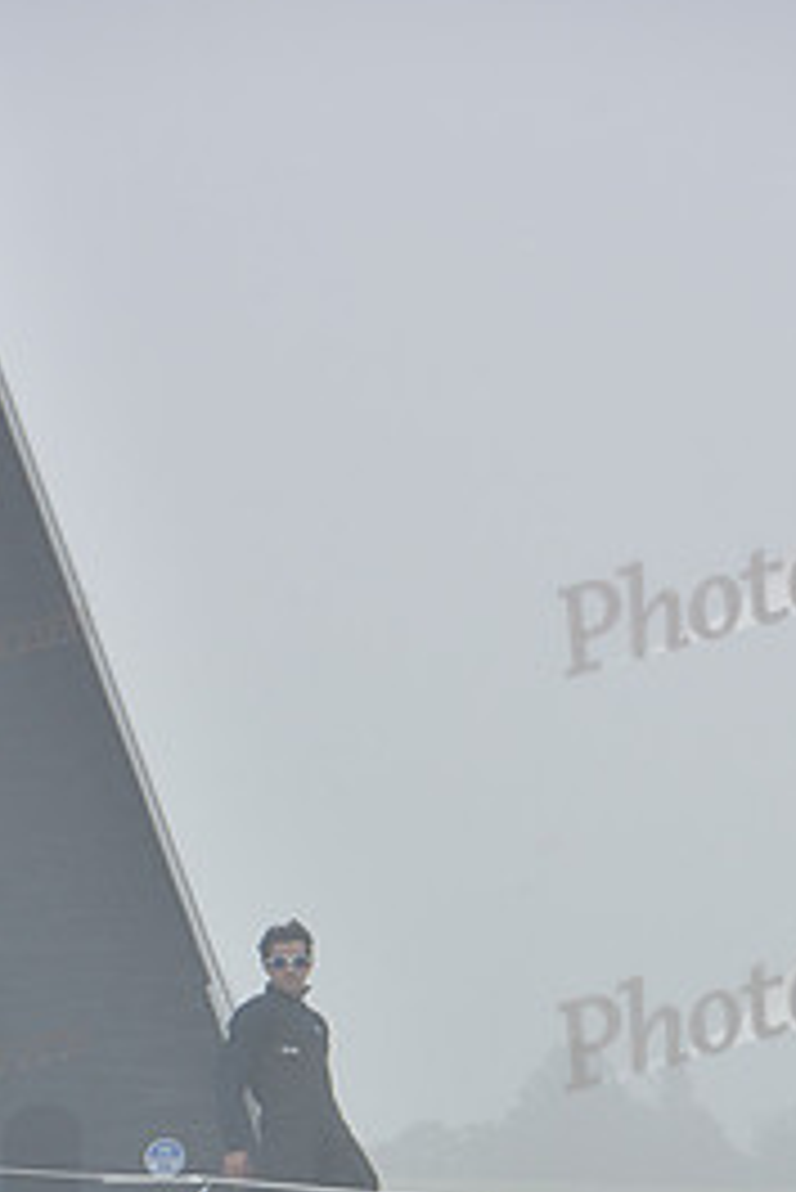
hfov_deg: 3.1
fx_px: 14507
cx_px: 326
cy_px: 1273
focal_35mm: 438
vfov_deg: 4.7
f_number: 9
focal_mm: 200
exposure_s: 1/800
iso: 250
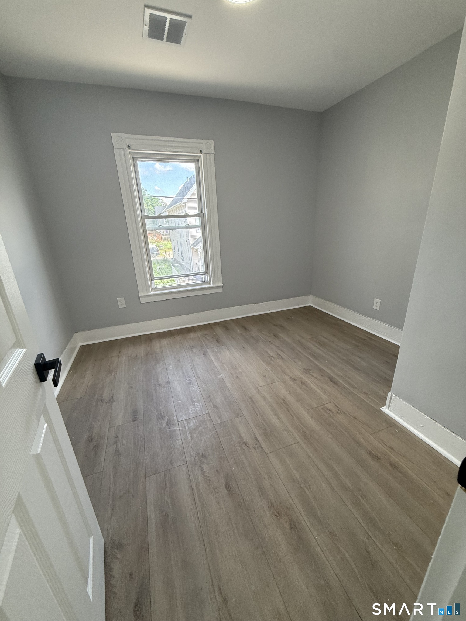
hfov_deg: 85.7
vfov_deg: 102.1
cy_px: 310
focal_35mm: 14
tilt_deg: -16.9
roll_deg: +2.3
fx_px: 251
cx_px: 233
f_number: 2.2
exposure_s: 1/120
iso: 160
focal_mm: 2.22
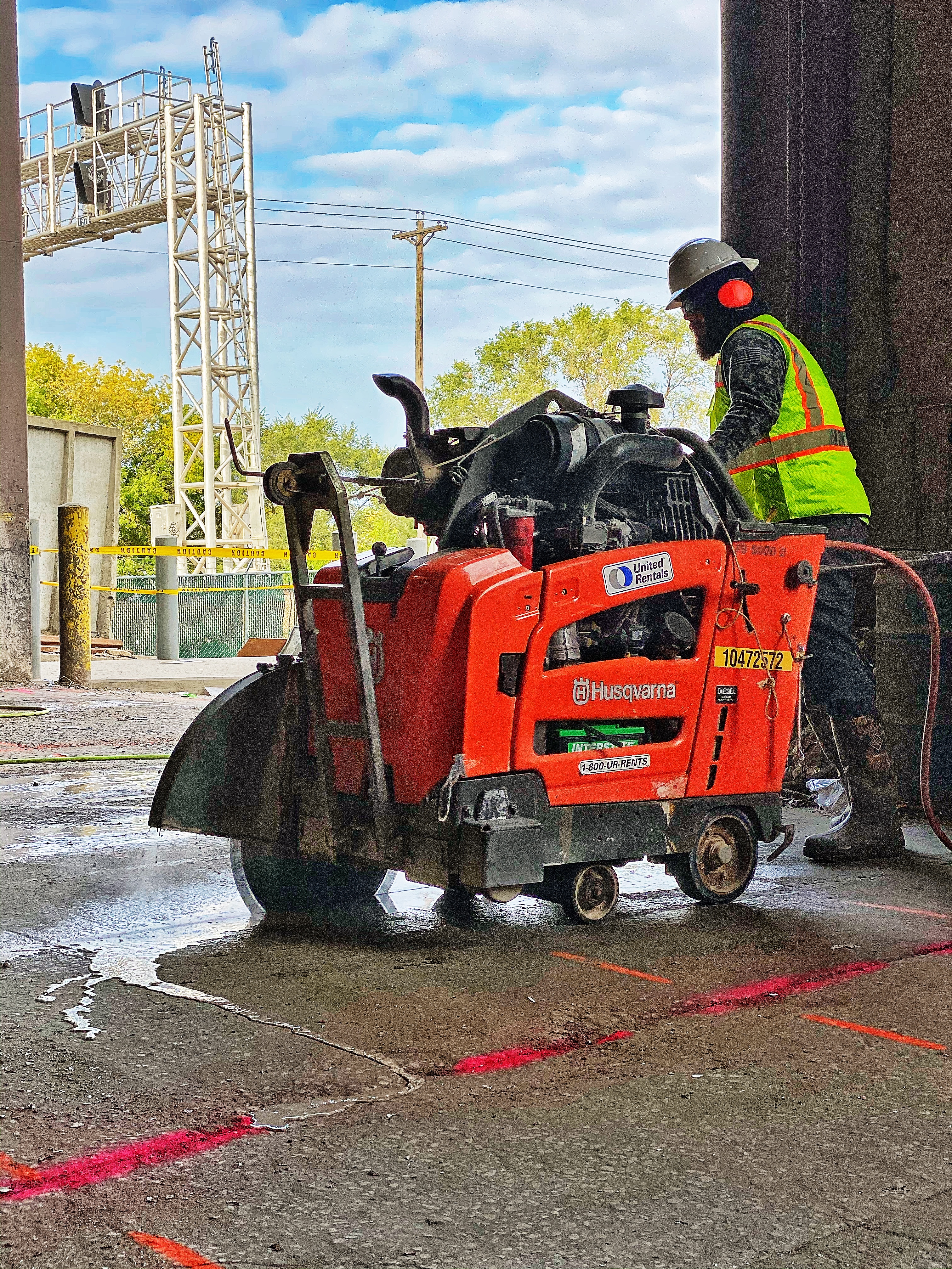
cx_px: 476
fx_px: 1907
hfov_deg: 28.0
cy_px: 634
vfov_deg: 36.8
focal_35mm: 52
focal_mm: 6
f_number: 2
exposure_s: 1/436
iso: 20
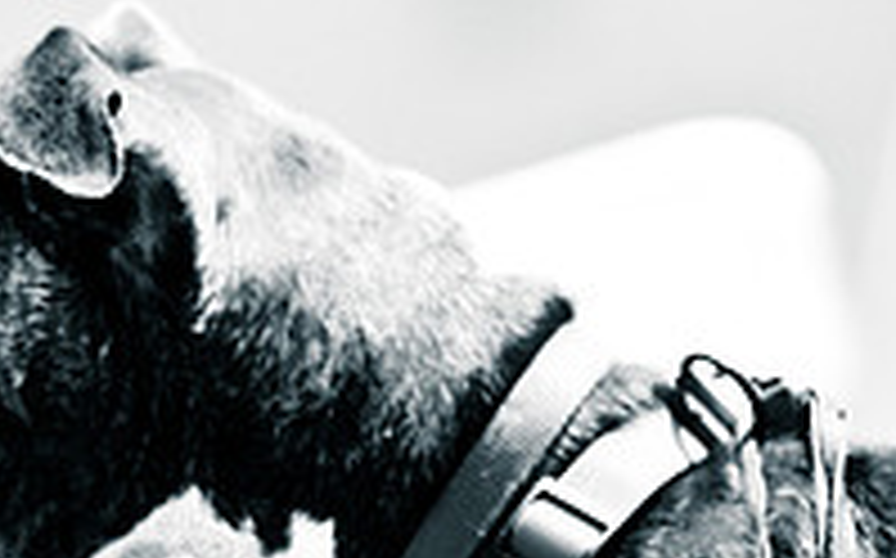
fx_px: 21714
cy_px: 646
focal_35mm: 890
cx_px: 68
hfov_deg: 2.4
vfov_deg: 1.5
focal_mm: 200
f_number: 2.8
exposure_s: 1/2500
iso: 200
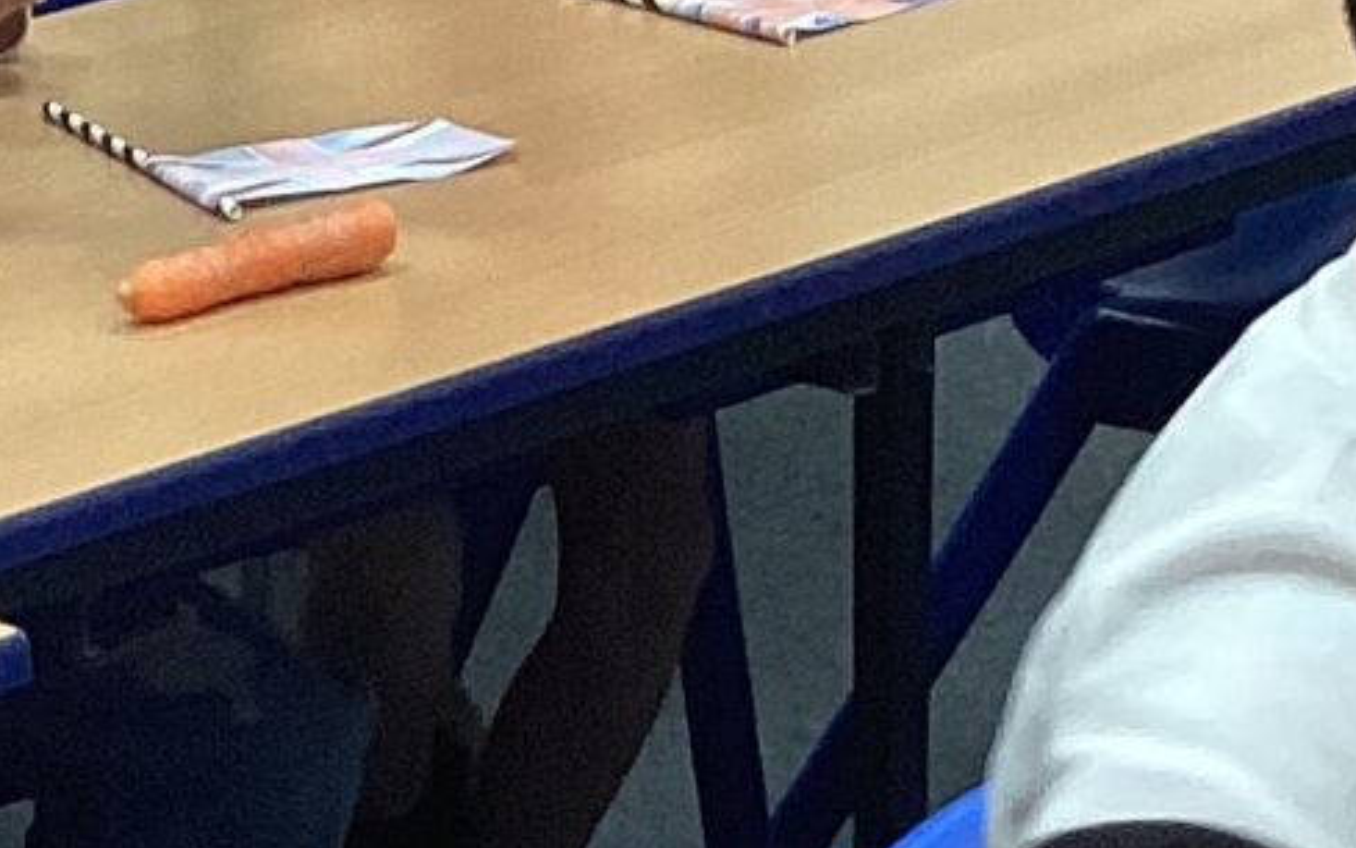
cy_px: 1898
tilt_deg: -31.4
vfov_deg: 7.2
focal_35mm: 172
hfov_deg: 12.1
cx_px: 299
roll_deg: +1.9
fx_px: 6359
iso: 50
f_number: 2.4
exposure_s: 1/50
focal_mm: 3.3
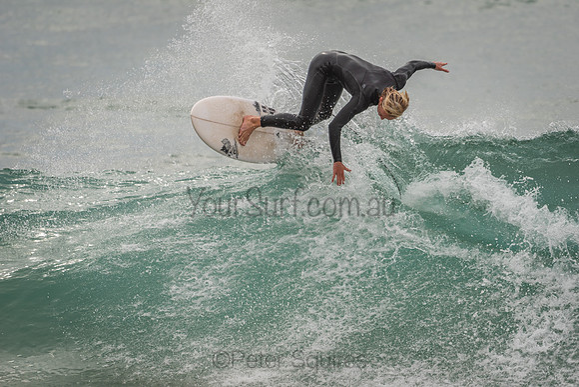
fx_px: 6274
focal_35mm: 390
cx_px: 290
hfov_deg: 5.3
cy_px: 194
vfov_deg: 3.5
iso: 250
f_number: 5.6
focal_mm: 390
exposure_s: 1/2000
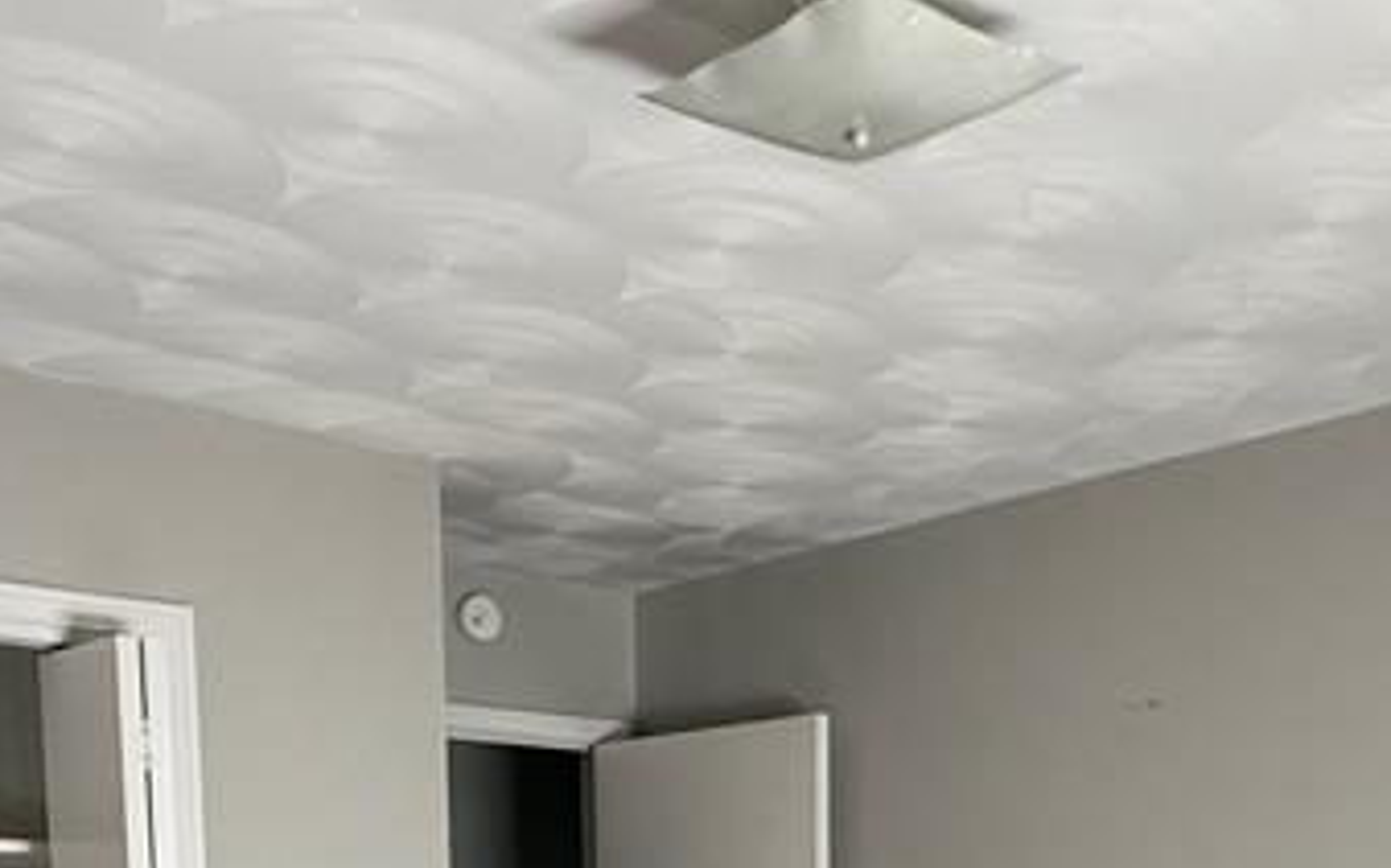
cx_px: 819
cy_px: 1177
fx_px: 1705
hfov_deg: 44.2
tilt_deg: -5.9
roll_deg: +0.0
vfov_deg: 24.4
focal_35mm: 45
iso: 250
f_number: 2.2
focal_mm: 2.22
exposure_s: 1/99
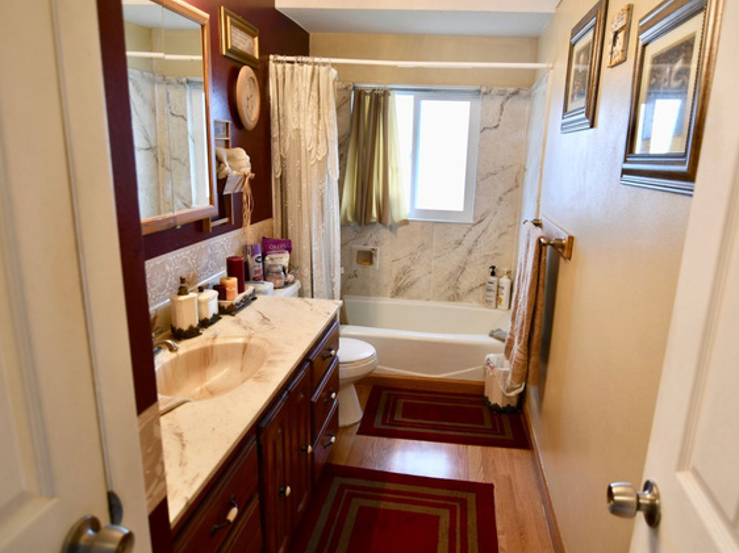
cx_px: 409
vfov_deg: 58.8
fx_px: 491
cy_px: 275
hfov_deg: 73.7
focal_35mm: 23
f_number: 2.8
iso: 200
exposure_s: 1/20
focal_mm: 14
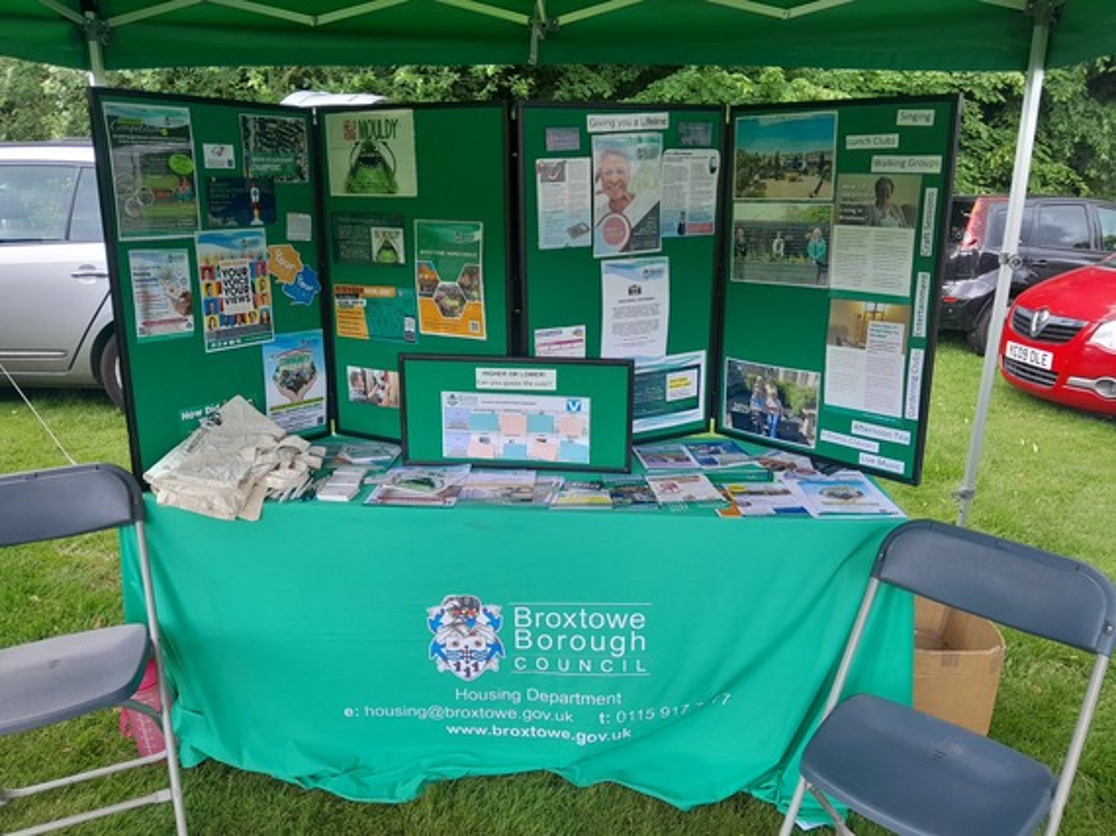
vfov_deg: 53.0
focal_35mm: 26
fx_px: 838
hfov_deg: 67.3
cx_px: 558
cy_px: 418
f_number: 1.8
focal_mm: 3.98
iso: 40
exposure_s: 1/50
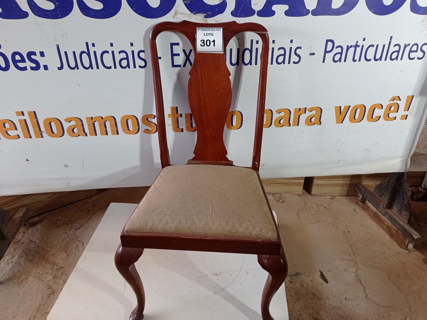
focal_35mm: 28
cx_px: 214
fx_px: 345
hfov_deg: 63.5
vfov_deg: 49.7
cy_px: 160
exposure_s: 1/120
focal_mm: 4.7
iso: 170
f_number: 1.79
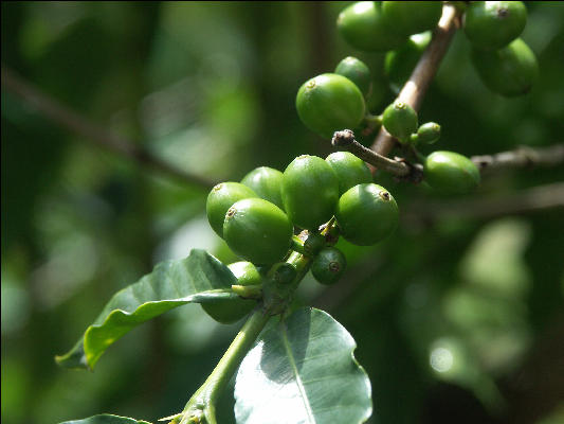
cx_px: 282
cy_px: 212
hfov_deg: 9.9
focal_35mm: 199
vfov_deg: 7.5
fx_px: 3243
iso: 100
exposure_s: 1/250
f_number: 5
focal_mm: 50.48
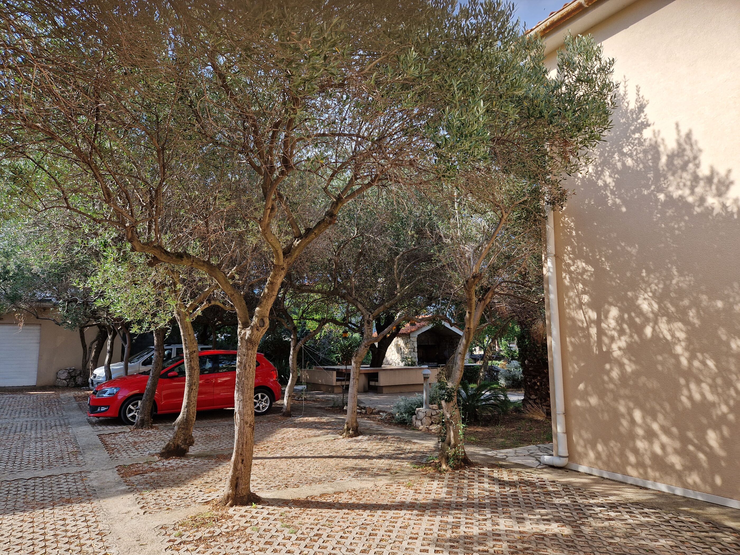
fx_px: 492
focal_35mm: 23
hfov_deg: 73.9
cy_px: 278
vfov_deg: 58.9
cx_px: 370
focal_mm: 5.4
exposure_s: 1/668
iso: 50
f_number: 1.8
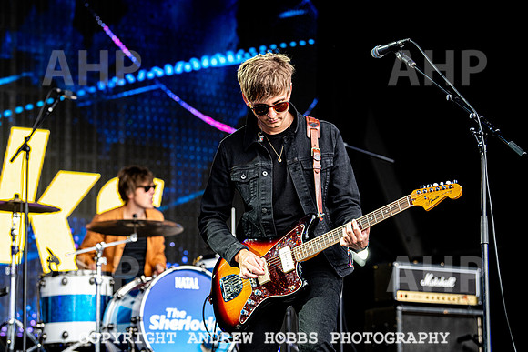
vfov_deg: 11.5
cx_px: 264
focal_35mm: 120
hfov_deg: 17.1
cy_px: 176
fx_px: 1756
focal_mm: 110
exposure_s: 1/500
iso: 900
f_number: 4.5
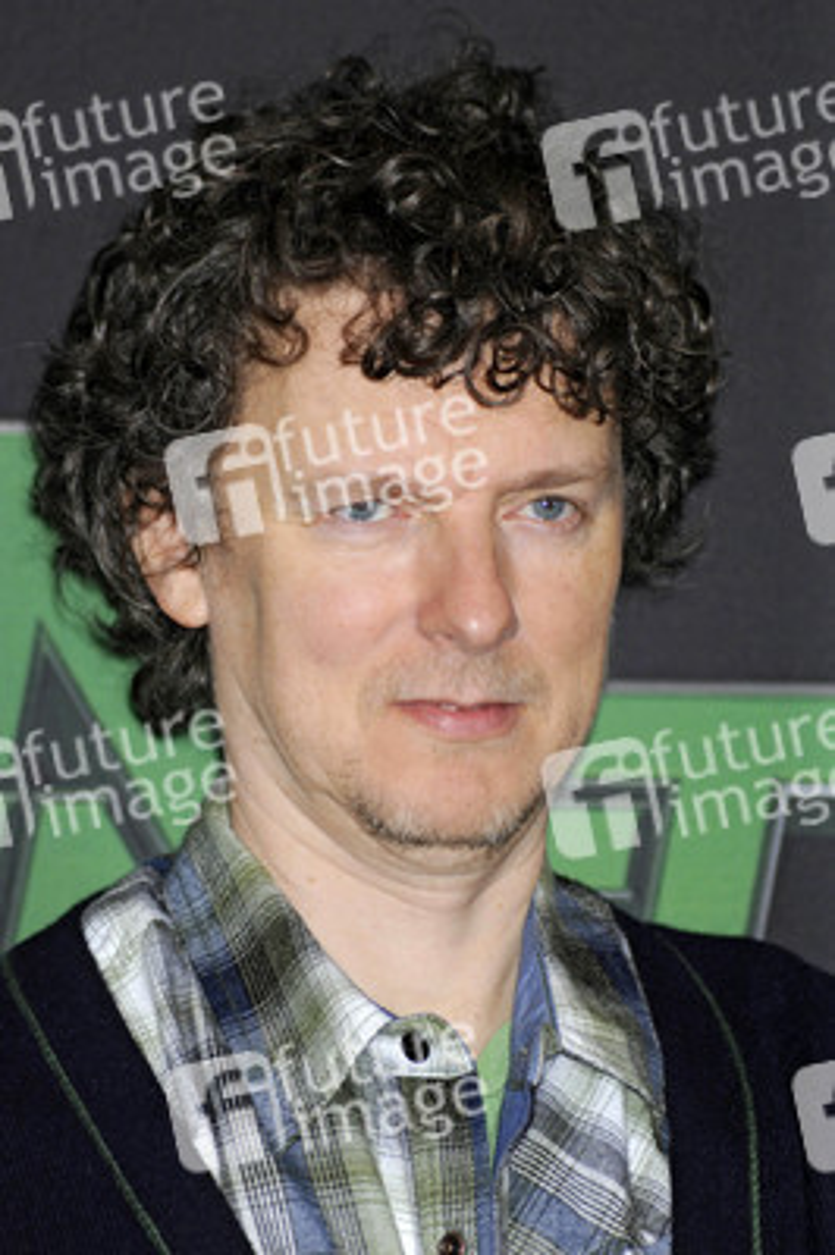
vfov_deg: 6.9
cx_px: 418
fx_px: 10455
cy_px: 628
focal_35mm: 300
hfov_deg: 4.6
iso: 500
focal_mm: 300
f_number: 5.6
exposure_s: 1/160
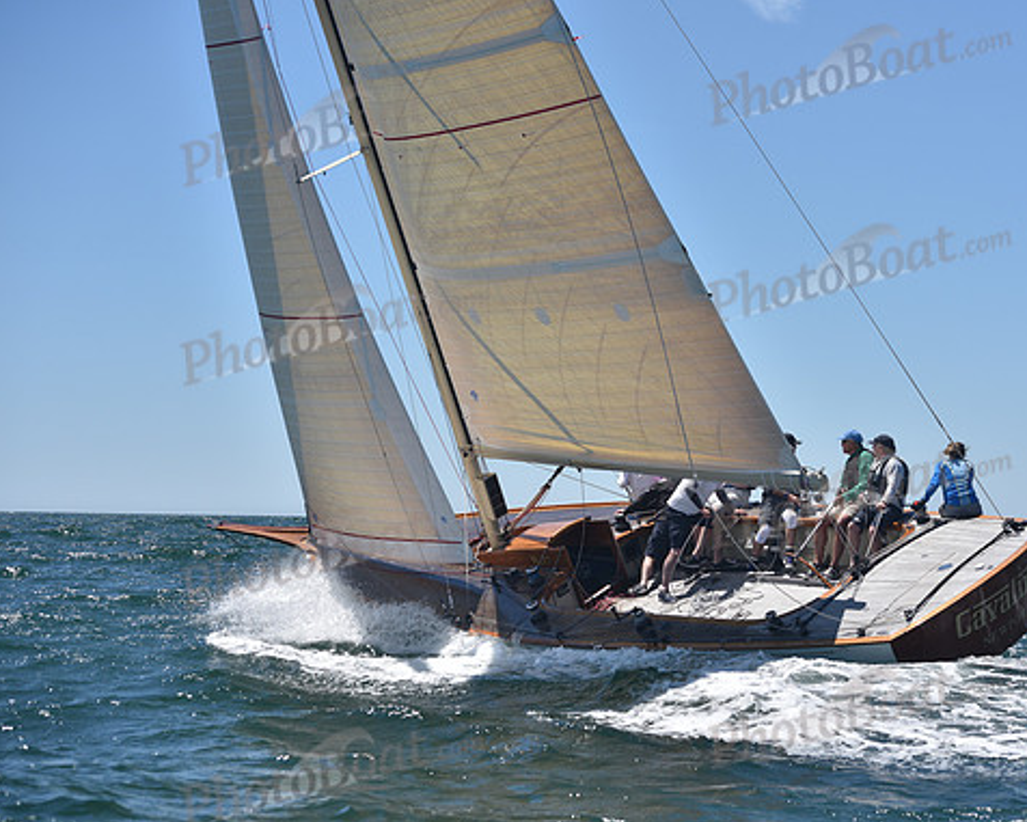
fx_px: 2432
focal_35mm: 80
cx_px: 598
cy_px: 411
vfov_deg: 19.2
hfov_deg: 23.8
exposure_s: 1/1000
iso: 200
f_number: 4.5
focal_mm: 70
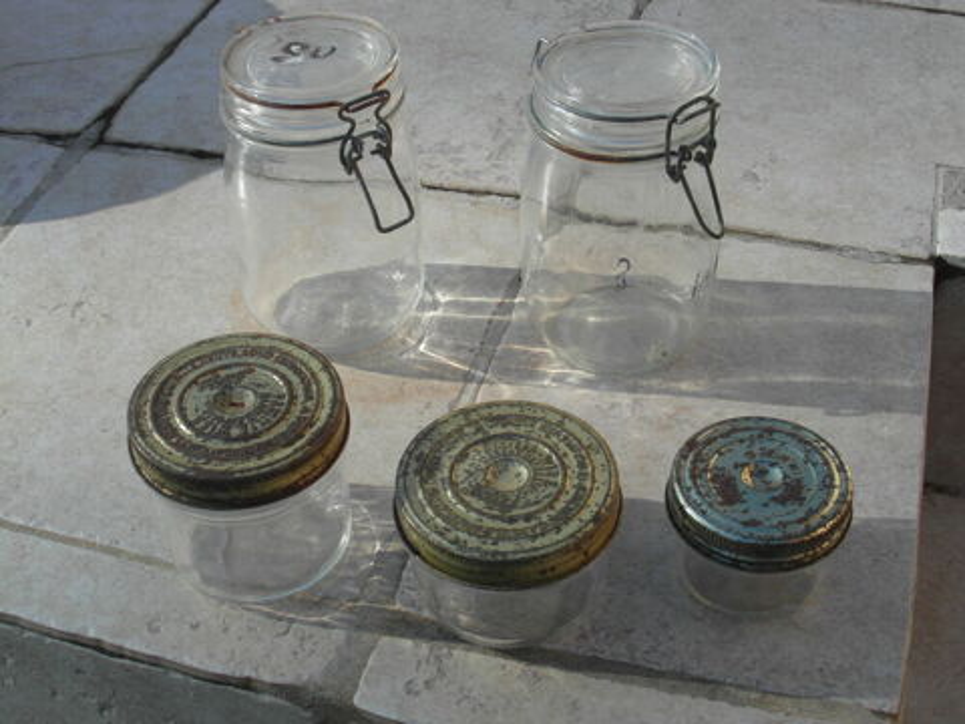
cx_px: 482
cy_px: 362
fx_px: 1477
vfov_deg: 27.5
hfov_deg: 36.2
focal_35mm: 53
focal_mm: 8.7
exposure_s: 1/180
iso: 80
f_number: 5.4
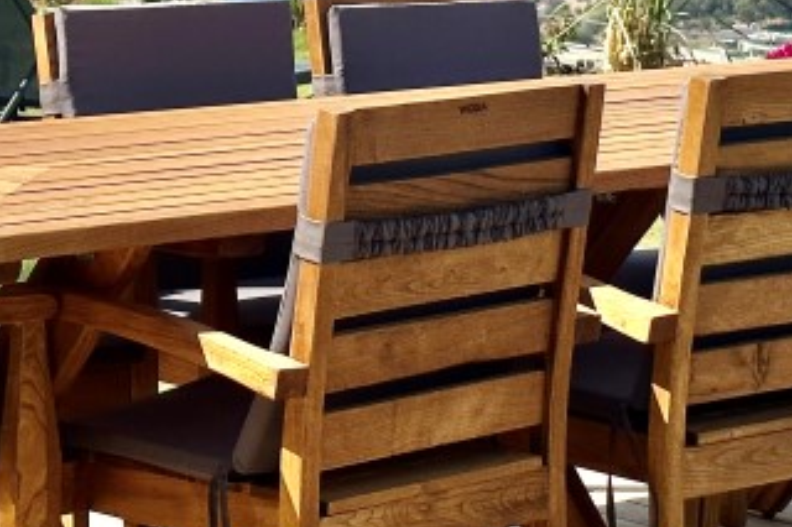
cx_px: 411
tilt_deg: -4.8
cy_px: 47
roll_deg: -0.6
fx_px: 3518
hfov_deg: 12.8
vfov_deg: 8.5
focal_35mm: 160
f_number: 1.78
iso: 64
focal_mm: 6.86
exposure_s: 1/3876
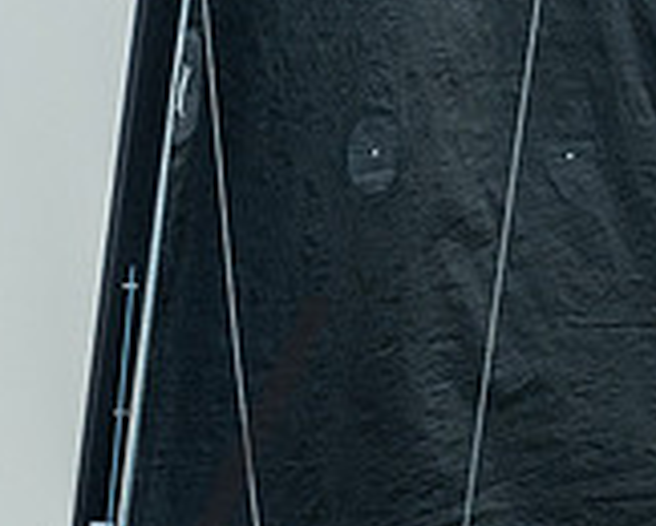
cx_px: 160
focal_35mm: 730
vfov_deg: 2.1
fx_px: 14190
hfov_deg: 2.6
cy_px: 516
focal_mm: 115
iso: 320
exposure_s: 1/1250
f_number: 6.3
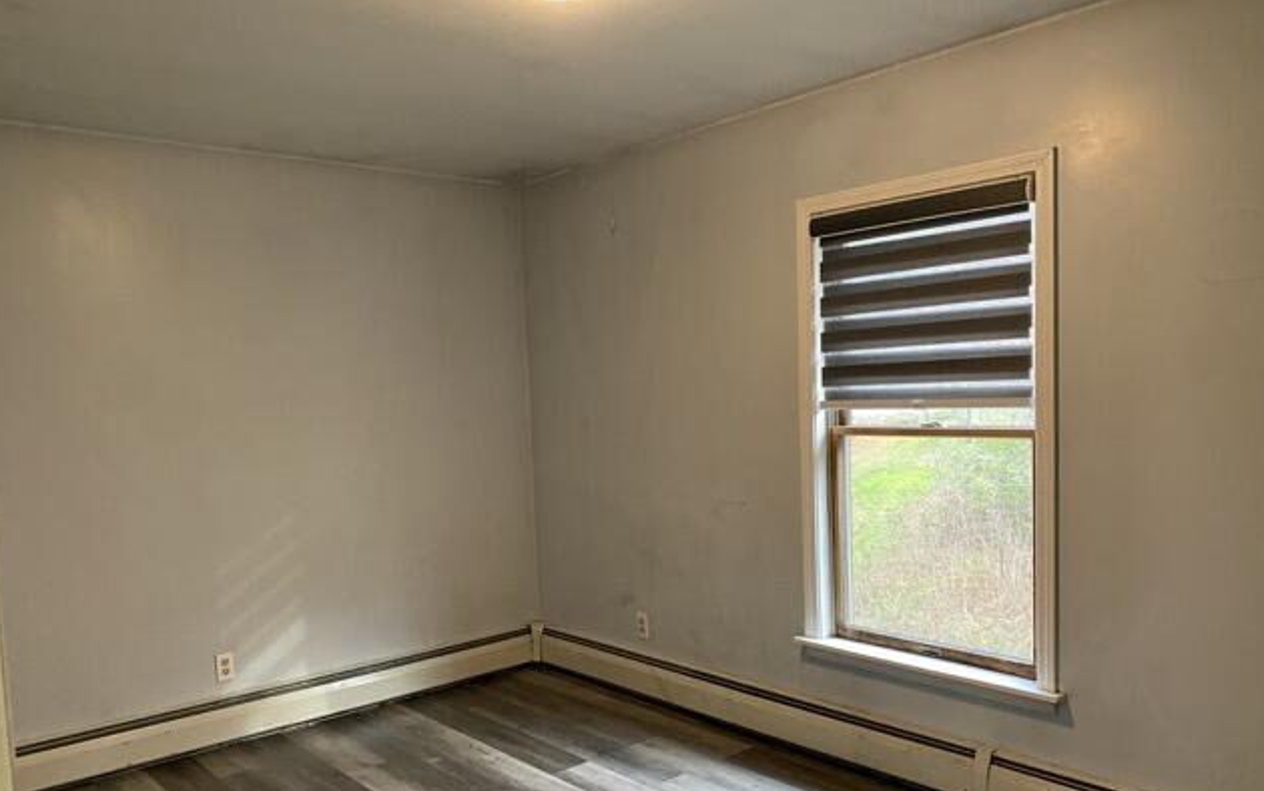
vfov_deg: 44.3
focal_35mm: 28
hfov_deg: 66.5
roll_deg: +1.5
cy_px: 480
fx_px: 965
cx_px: 630
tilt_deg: -5.4
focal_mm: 4.25
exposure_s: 1/60
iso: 200
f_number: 1.8
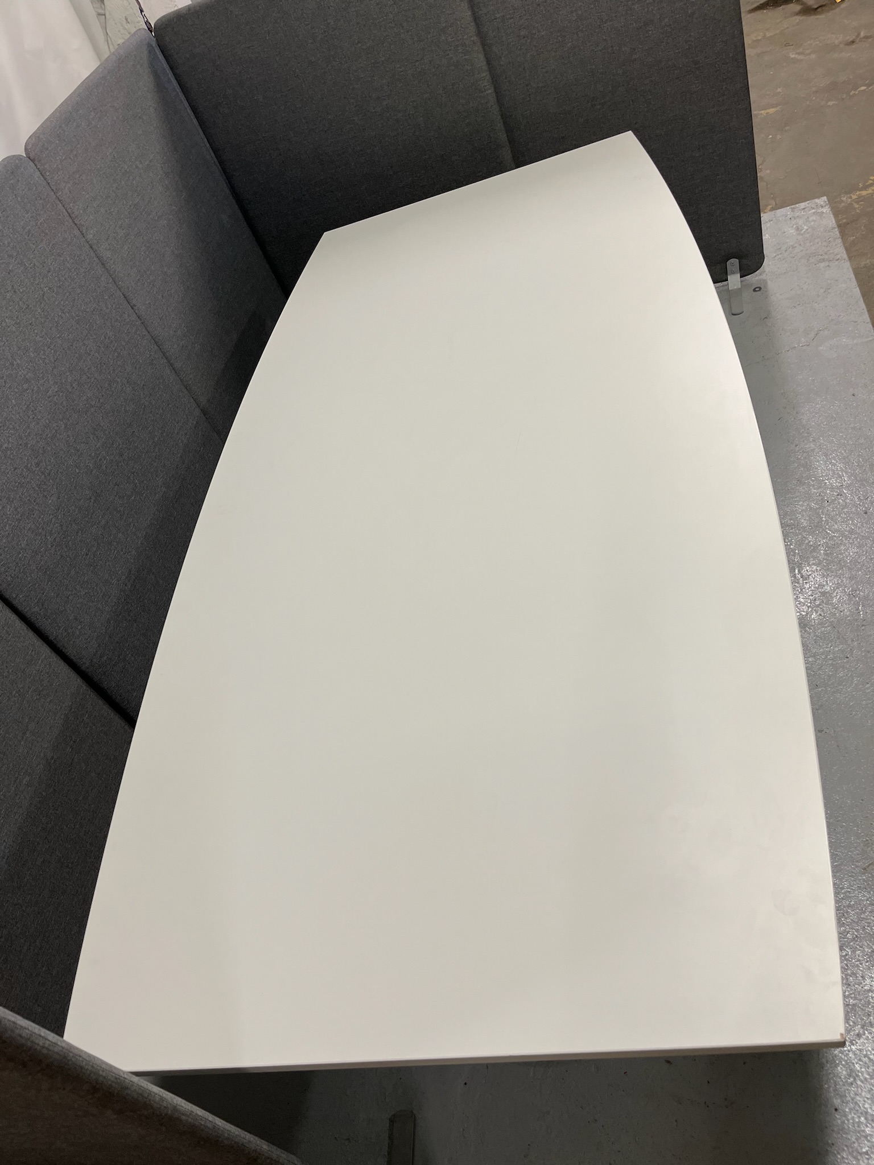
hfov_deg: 53.1
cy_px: 582
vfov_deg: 67.3
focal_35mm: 26
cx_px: 437
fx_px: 875
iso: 80
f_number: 1.6
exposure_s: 1/100
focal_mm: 5.1
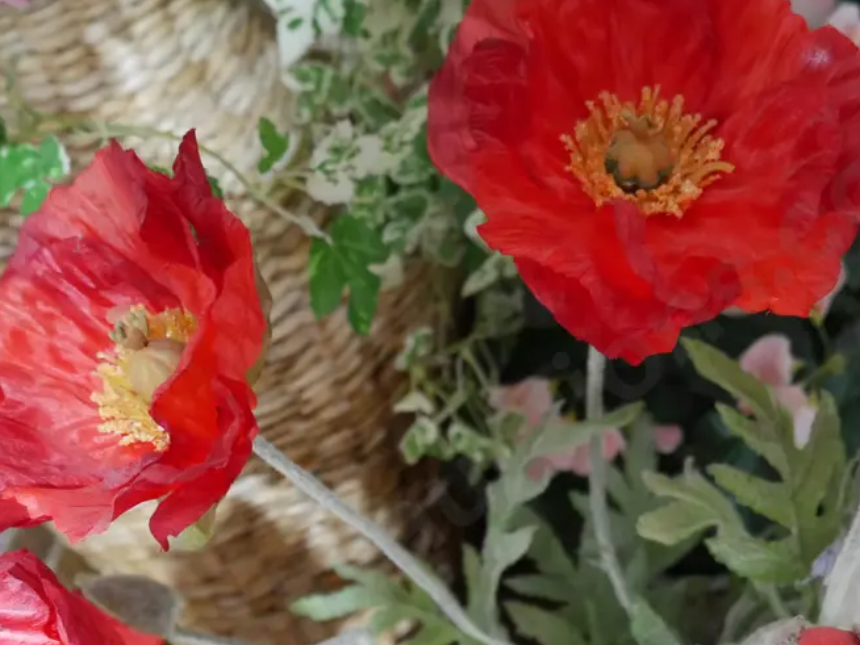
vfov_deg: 30.4
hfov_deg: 40.4
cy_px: 484
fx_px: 1168
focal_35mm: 47
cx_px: 472
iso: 3200
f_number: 4
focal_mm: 15
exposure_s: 1/60
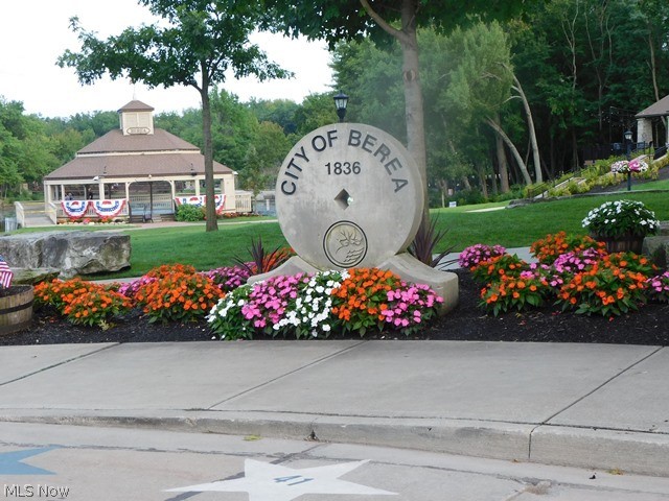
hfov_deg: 32.7
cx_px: 334
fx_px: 1140
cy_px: 250
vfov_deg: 24.8
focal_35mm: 59
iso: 125
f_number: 4
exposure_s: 1/40
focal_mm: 10.4
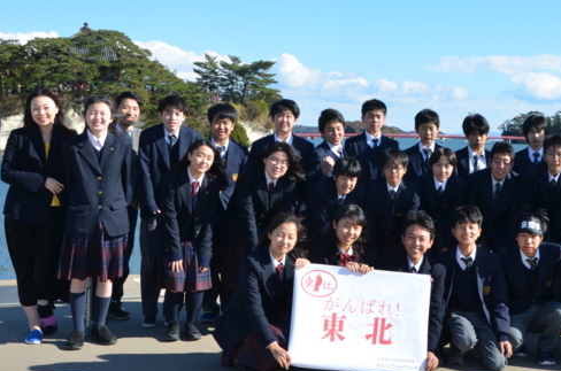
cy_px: 110
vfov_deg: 22.7
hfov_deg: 33.5
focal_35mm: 59
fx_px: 917
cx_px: 404
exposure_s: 1/250
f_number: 8
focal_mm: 24
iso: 125
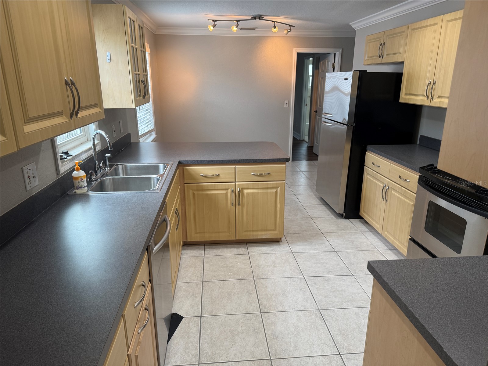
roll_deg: -0.7
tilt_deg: -17.9
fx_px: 338
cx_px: 244
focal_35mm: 24
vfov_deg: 56.8
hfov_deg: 71.6
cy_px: 183
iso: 100
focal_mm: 6.76
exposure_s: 1/60
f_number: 1.78
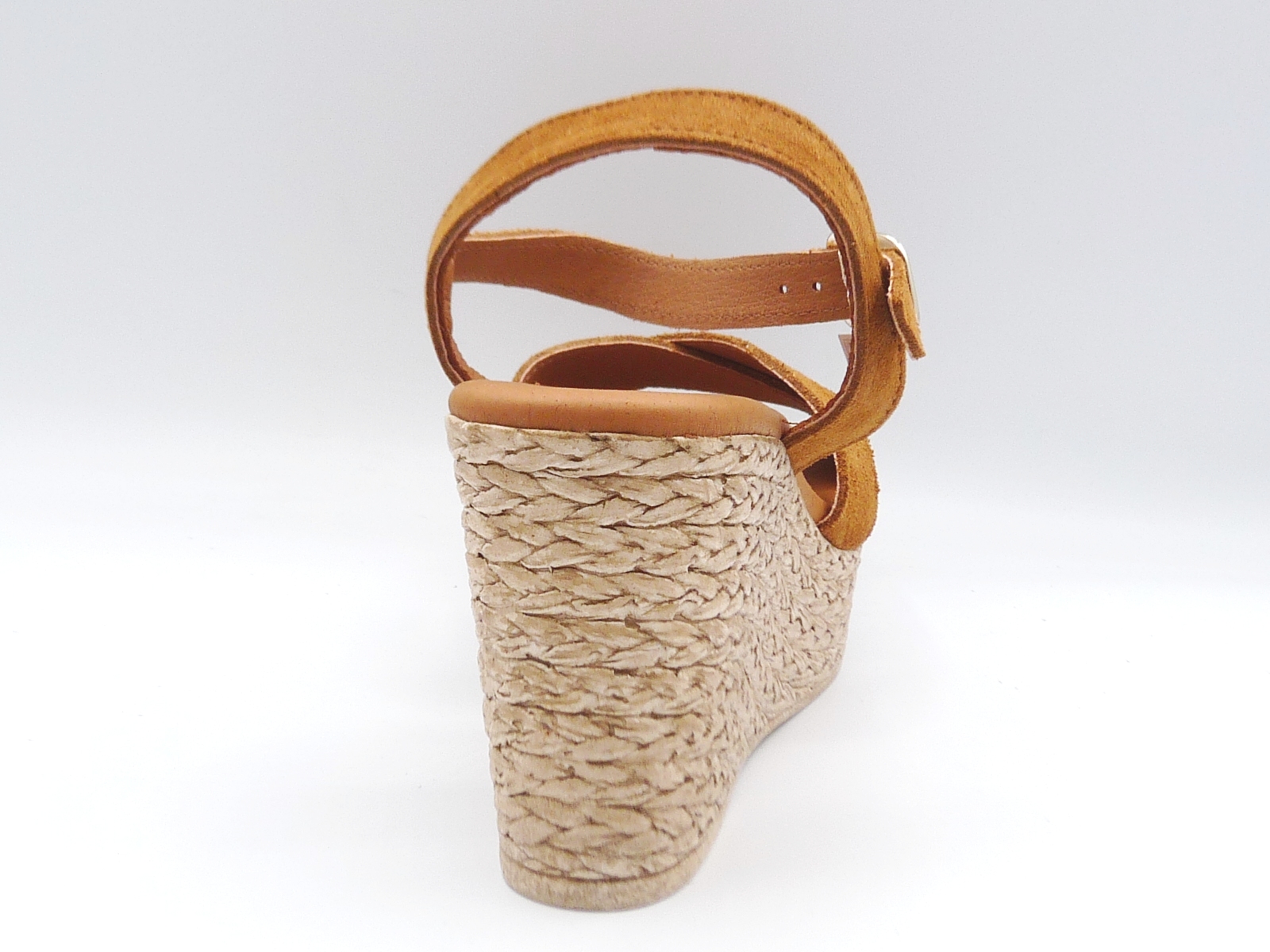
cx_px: 635
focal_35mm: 50
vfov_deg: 29.1
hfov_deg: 38.2
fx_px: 1834
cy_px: 476
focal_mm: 5.1
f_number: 4
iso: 100
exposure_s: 1/160
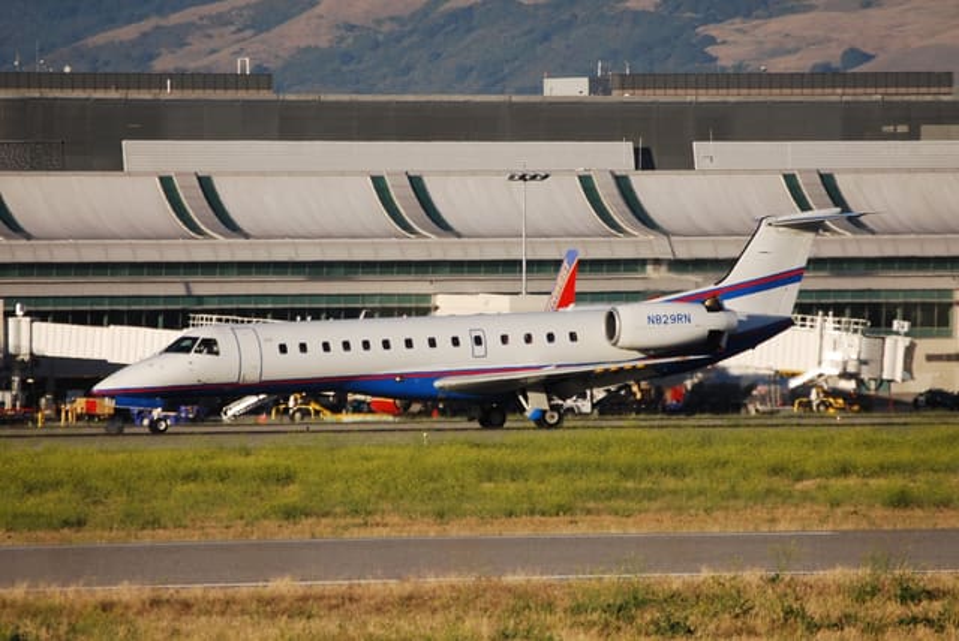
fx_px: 7999
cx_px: 480
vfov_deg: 4.6
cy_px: 320
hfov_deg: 6.9
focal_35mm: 300
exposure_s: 1/1000
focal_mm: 200
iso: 200
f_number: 5.6
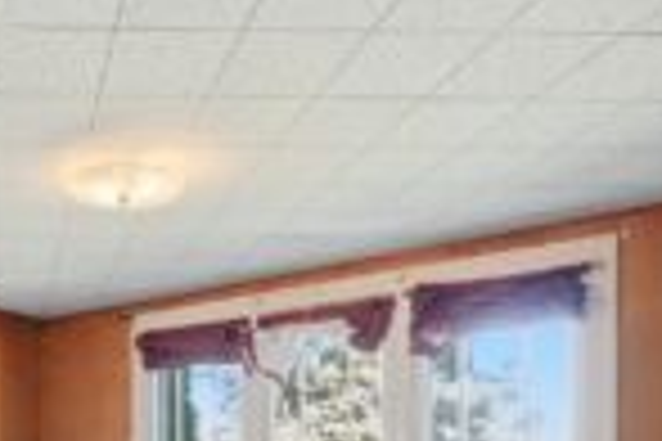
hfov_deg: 43.6
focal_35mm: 38
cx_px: 5
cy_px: 479
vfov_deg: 31.3
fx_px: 699
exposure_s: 1/13
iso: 250
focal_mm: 14
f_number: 9
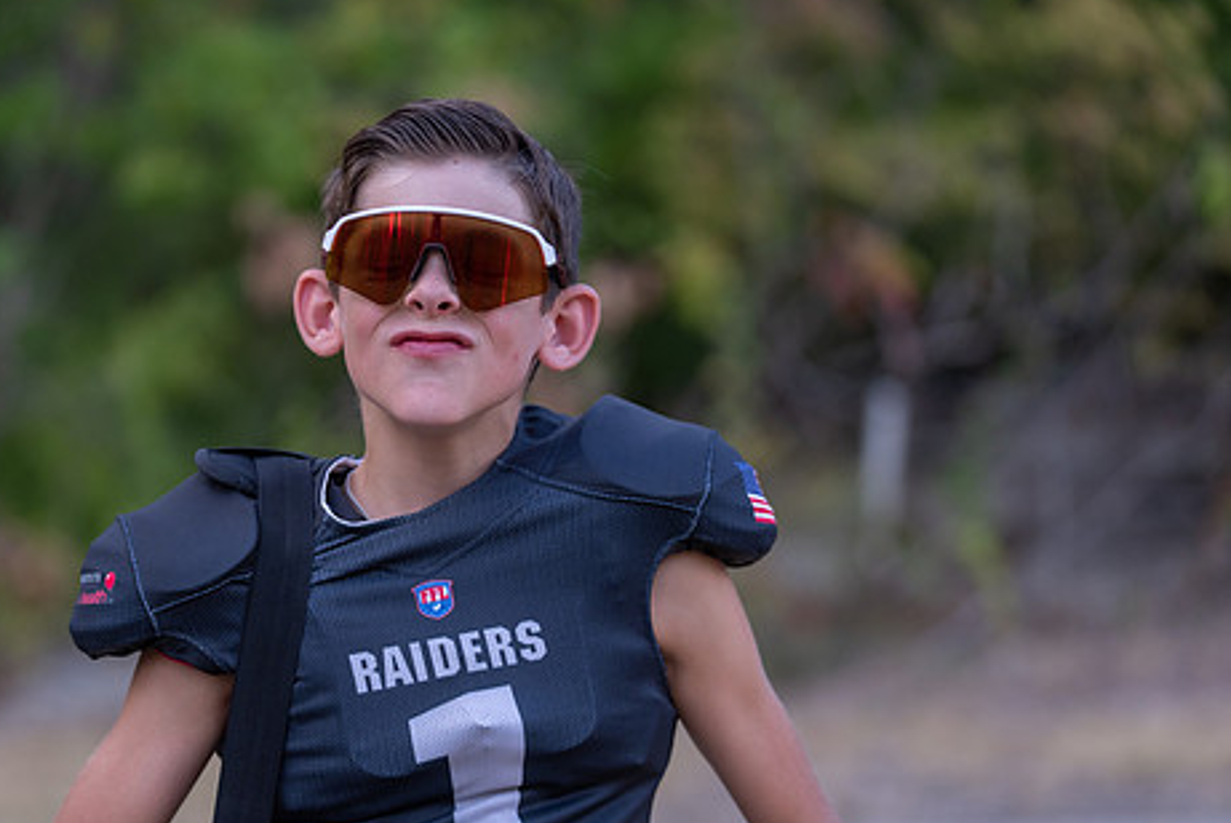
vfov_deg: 10.4
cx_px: 459
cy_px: 477
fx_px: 4516
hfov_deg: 15.5
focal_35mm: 132
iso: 500
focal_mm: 105
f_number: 2.8
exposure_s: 1/320
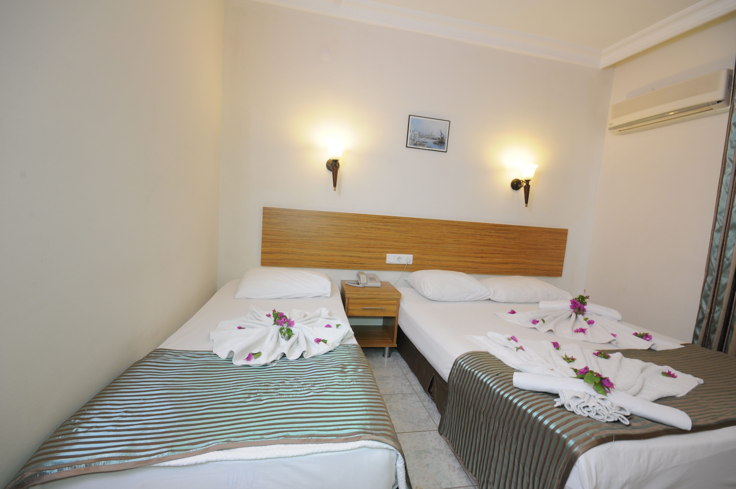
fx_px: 306
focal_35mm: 15
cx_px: 368
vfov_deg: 77.2
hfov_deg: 100.5
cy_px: 244
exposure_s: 1/3
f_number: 9
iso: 200
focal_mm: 10
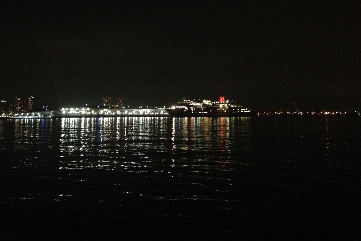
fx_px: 411
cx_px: 160
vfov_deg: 32.5
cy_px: 89
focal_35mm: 41
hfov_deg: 47.3
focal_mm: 4.12
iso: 800
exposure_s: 1/15
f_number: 2.4
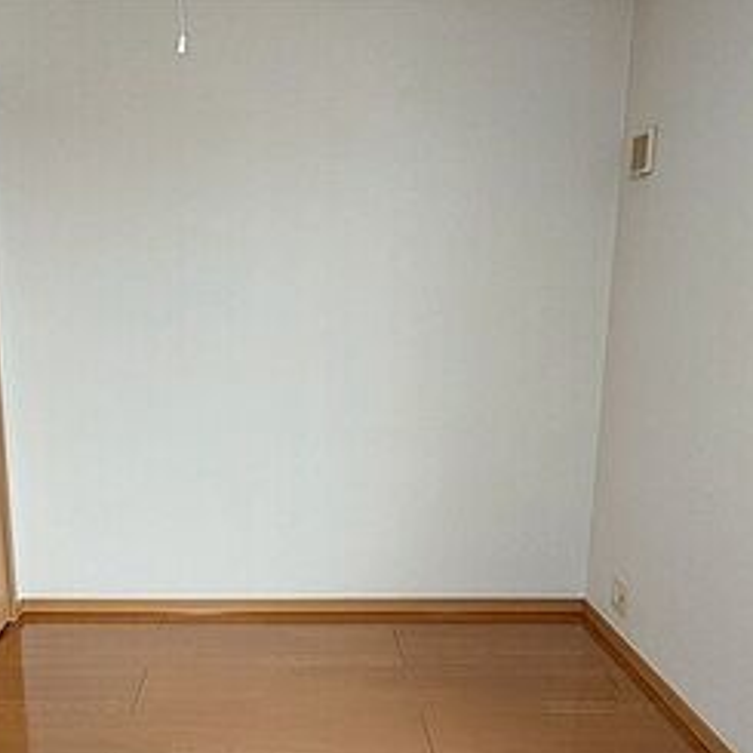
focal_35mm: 30
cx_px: 295
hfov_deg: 53.6
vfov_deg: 53.8
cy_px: 433
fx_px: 738
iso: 80
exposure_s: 1/60
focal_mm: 1.74
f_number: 2.2
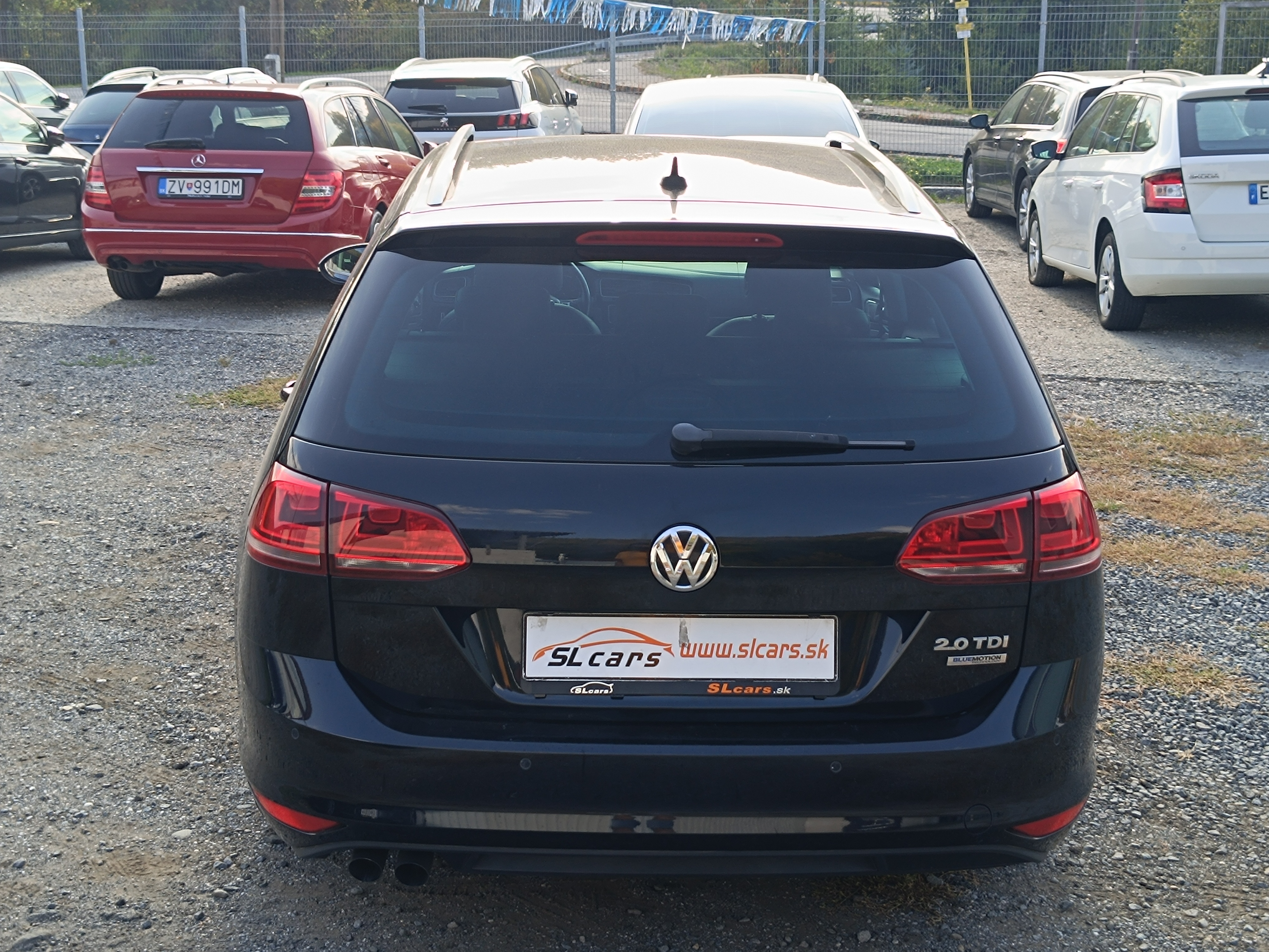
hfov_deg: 71.6
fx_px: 880
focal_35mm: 24
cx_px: 634
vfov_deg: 56.8
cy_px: 476
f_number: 1.88
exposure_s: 1/332
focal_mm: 5.59
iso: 52
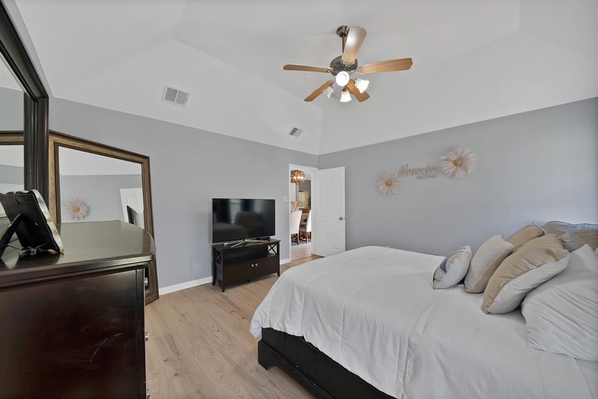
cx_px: 299
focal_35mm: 12
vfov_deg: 90.1
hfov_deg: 112.6
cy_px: 200
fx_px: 199
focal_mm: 12
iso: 640
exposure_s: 1/2.5
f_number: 9
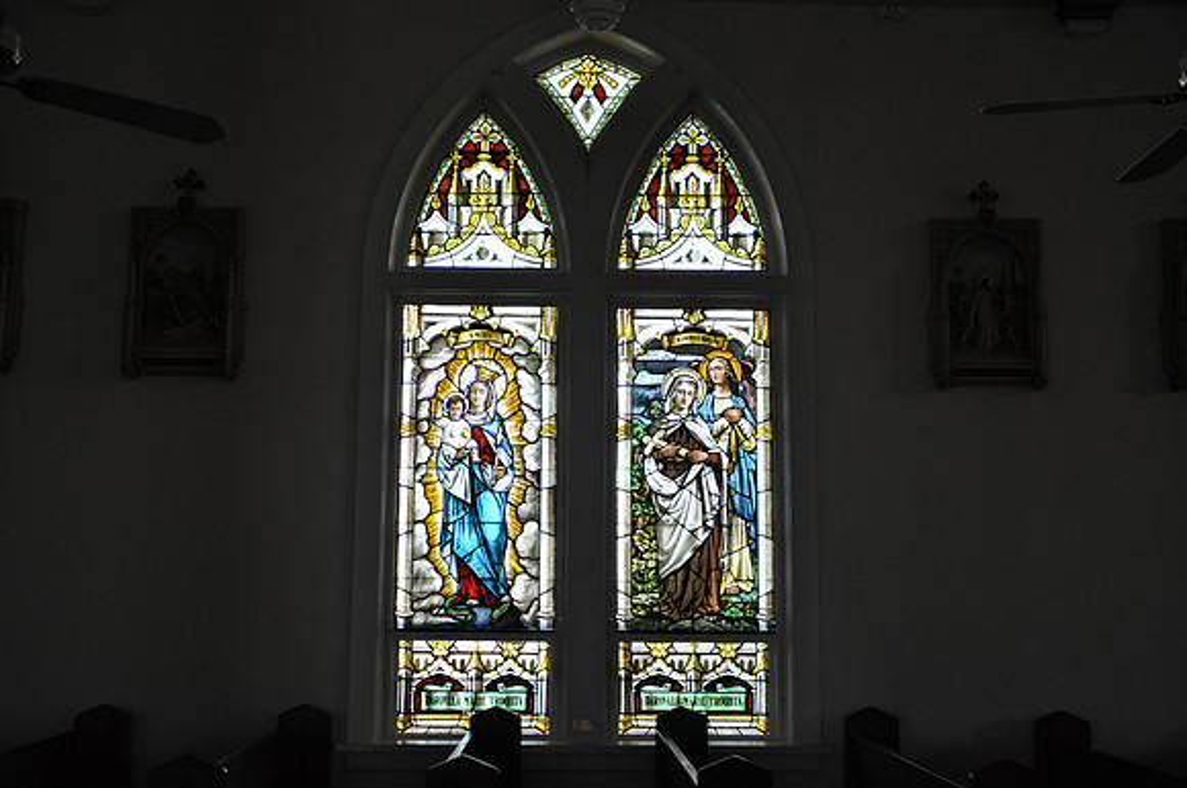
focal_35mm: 39
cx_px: 594
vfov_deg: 34.1
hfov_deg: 49.6
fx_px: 1284
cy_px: 394
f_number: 4
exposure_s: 1/40
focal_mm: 26
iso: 800
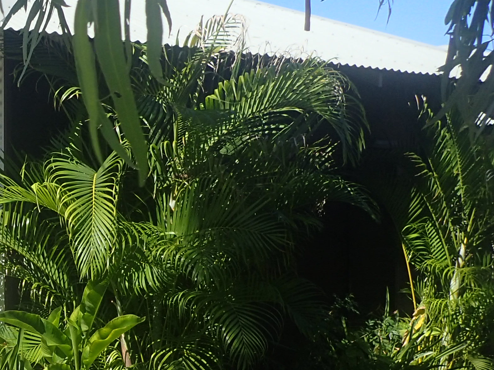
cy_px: 285
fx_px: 1042
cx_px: -88
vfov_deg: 20.0
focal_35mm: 73
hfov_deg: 24.4
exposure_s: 1/100
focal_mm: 4.5
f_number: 8
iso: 100
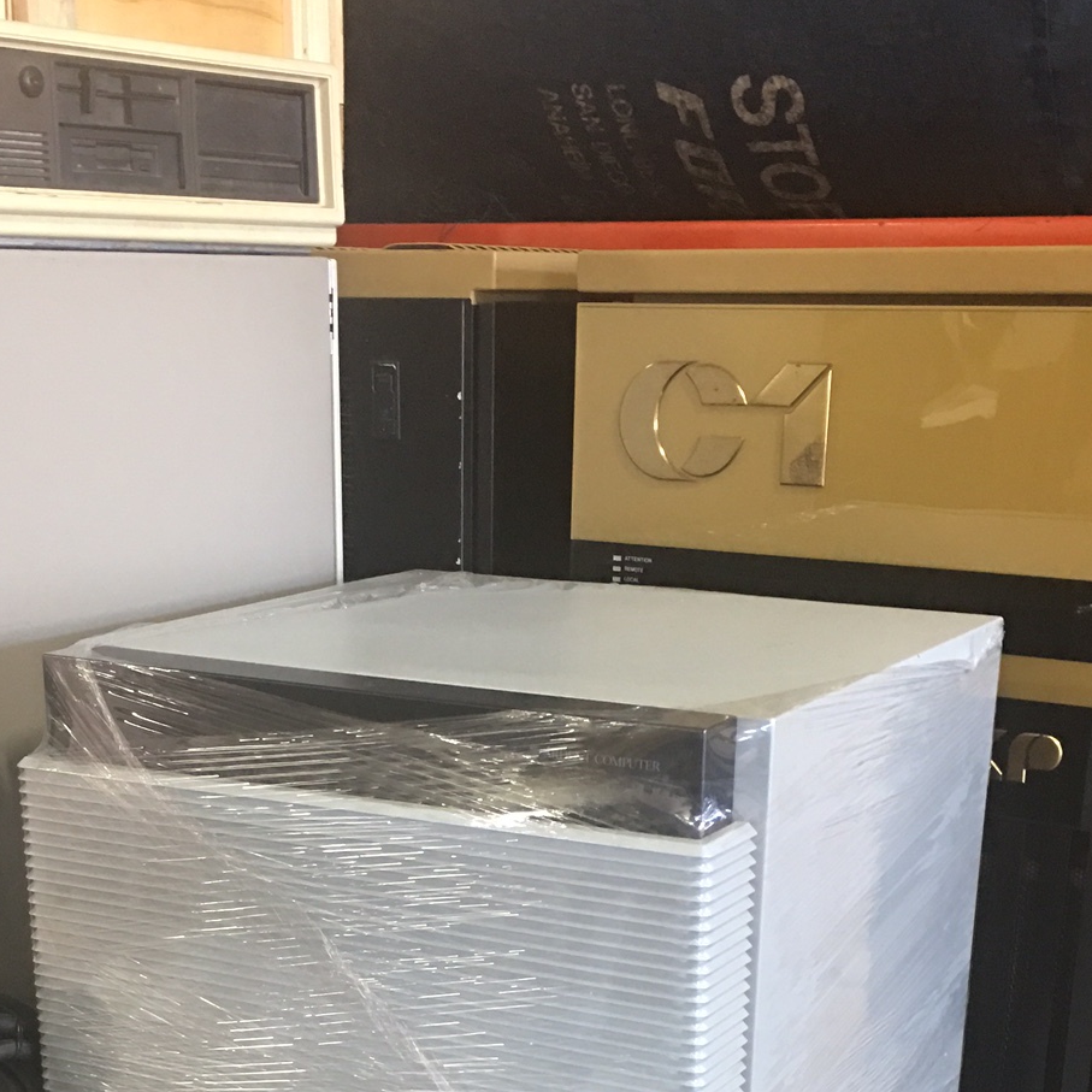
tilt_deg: -20.3
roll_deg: +0.5
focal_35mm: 57
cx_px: 470
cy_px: 1055
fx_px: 2034
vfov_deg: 28.5
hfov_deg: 30.0
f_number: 2.2
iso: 80
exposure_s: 1/15
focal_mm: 4.15
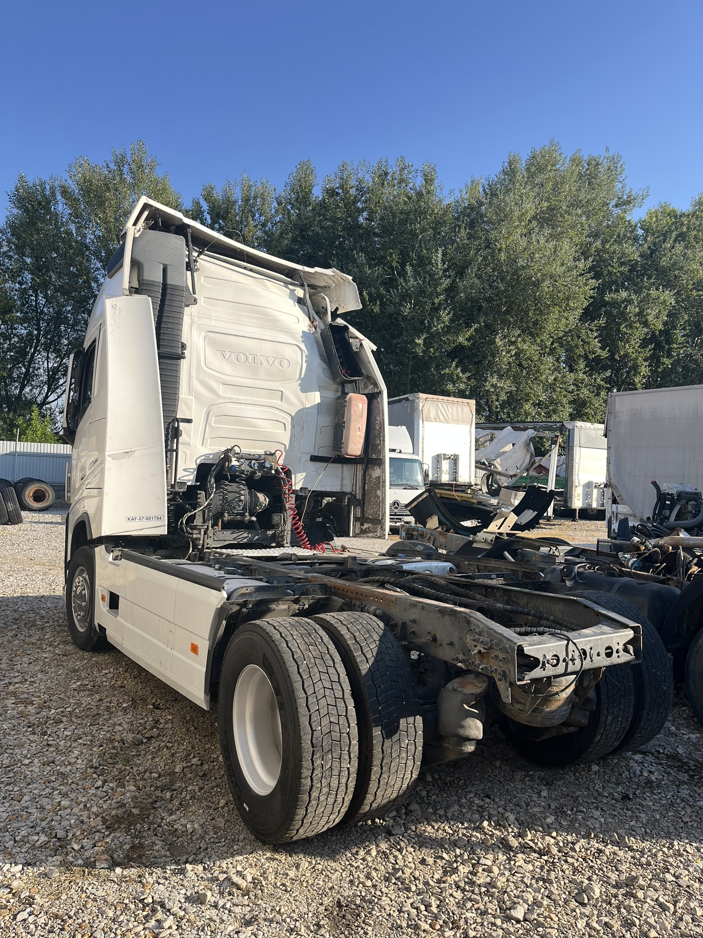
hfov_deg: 53.1
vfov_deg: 67.3
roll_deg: -2.2
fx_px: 704
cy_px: 469
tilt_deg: +0.5
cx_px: 352
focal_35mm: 26
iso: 50
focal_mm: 5.1
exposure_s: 1/845
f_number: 1.6
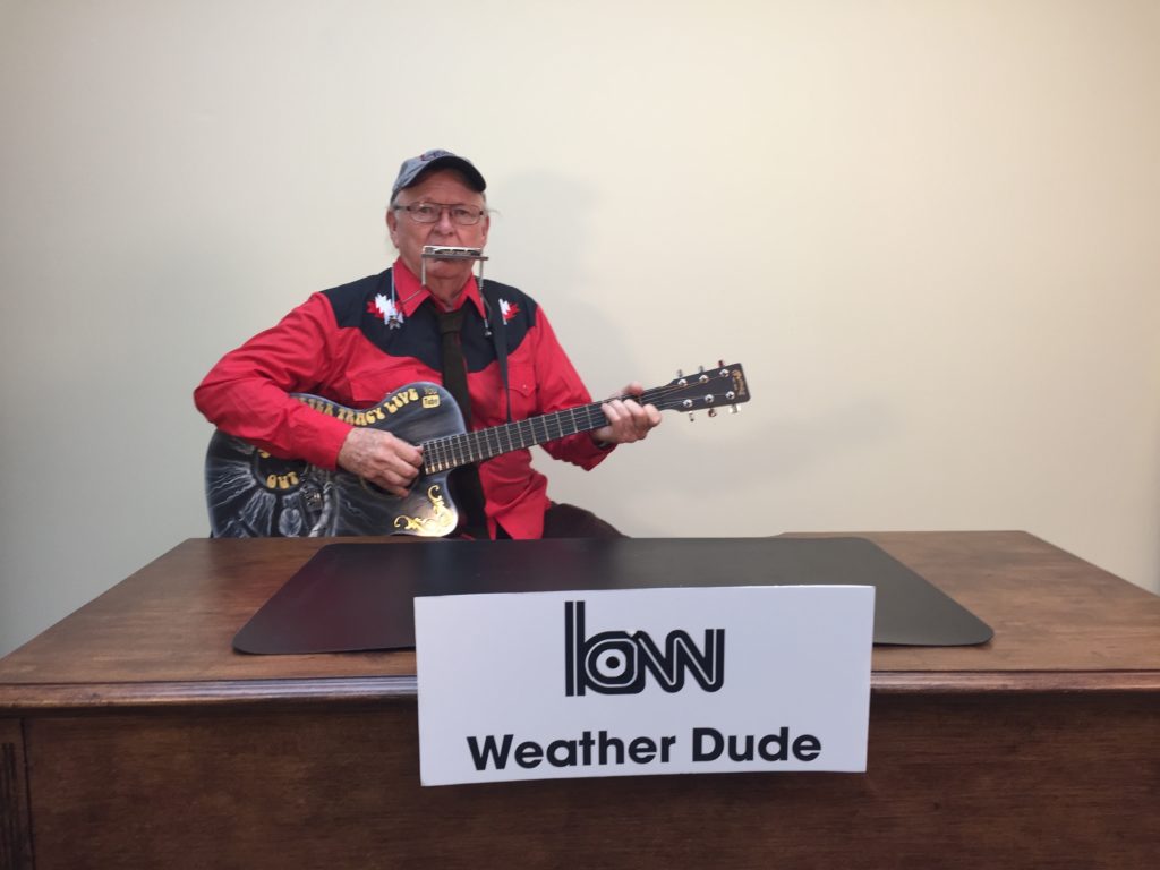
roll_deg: -1.3
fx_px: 972
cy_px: 435
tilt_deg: -7.4
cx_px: 580
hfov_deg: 61.7
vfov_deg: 48.2
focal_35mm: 29
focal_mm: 4.15
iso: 40
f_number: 2.2
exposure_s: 1/60
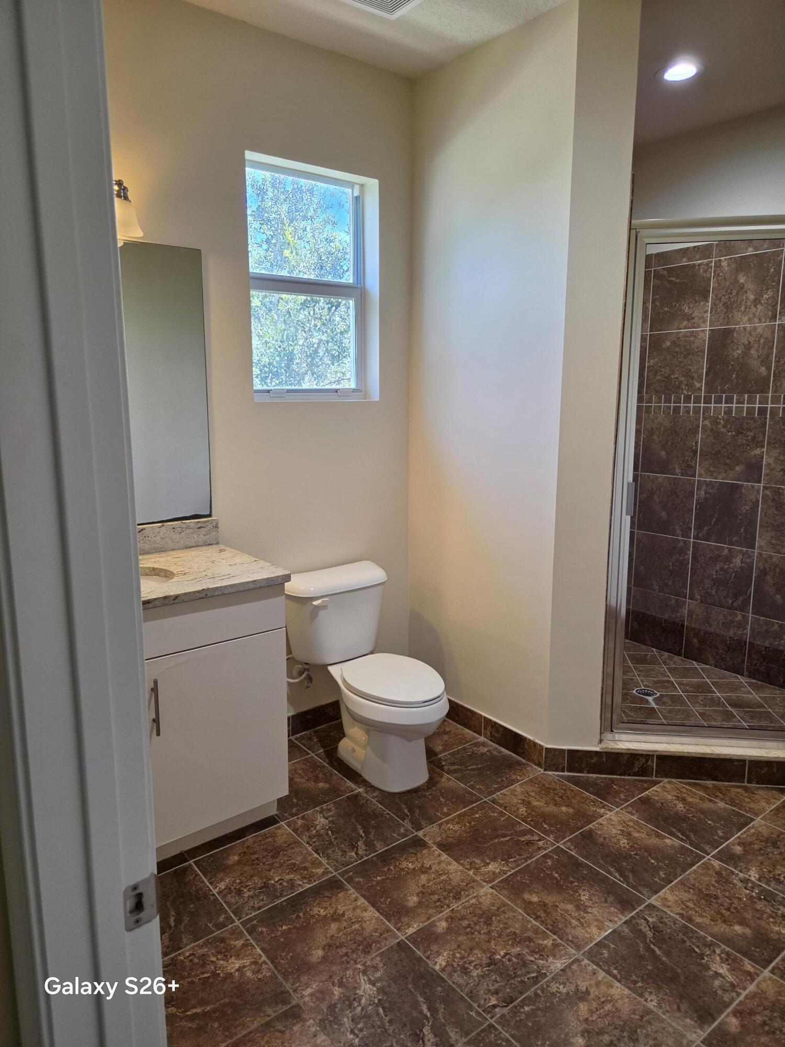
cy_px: 524
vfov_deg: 73.9
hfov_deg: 58.9
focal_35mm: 23
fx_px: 695
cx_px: 392
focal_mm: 5.4
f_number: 1.8
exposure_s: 1/120
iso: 160
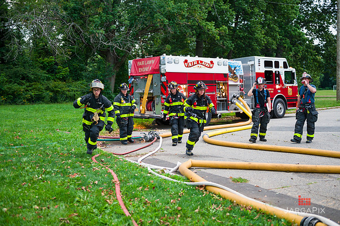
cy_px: 113
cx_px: 170
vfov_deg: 30.5
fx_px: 415
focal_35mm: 44
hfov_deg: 44.5
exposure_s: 1/200
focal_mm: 44
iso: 1000
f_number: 3.2
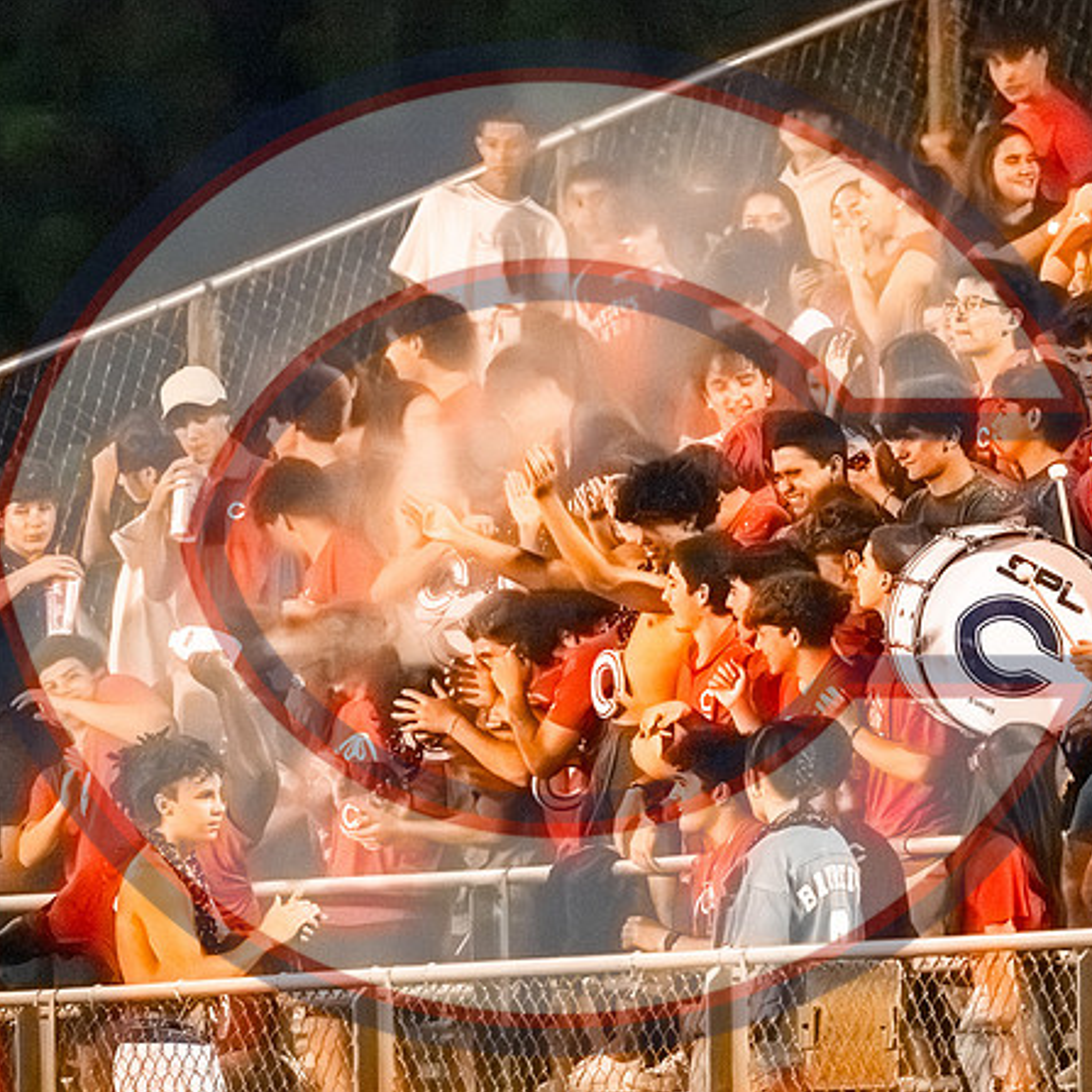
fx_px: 25269
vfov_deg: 2.5
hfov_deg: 2.5
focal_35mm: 708
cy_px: 455
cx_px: 578
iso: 25600
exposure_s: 1/1600
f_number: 4.5
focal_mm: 400
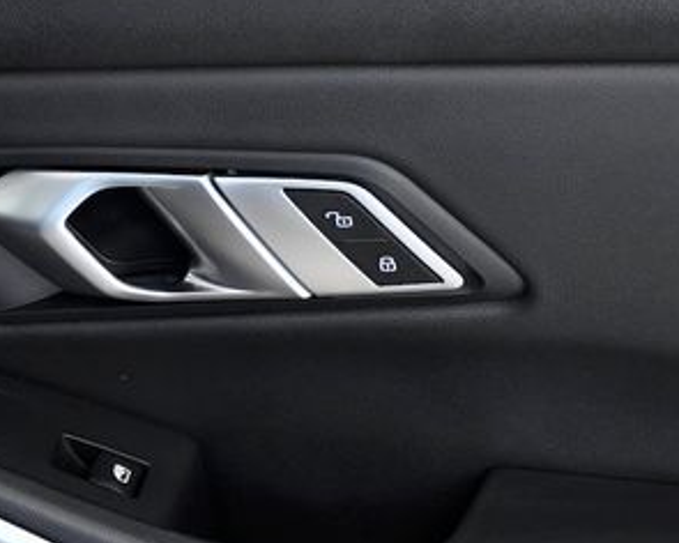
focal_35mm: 171
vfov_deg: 9.0
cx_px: 283
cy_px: 390
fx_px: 3436
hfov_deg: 11.3
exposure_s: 1/160
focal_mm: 56
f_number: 4.8
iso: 2500
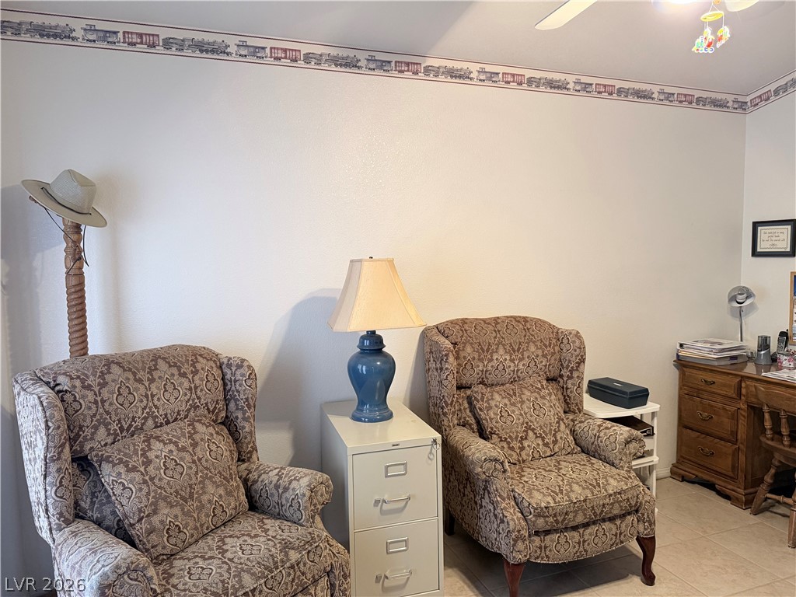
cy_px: 298
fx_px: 552
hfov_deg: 71.6
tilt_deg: -3.8
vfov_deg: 56.8
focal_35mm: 24
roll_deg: +1.4
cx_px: 398
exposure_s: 1/60
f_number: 1.78
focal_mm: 6.76
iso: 320
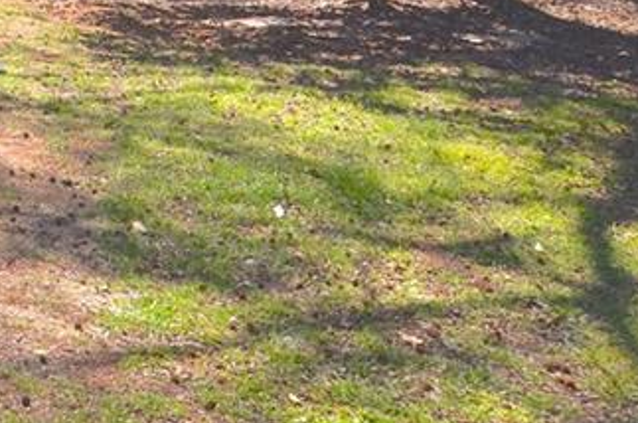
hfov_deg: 27.7
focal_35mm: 57
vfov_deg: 21.8
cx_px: -237
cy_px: -92
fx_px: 1008
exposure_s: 1/200
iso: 100
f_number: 7.1
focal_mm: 12
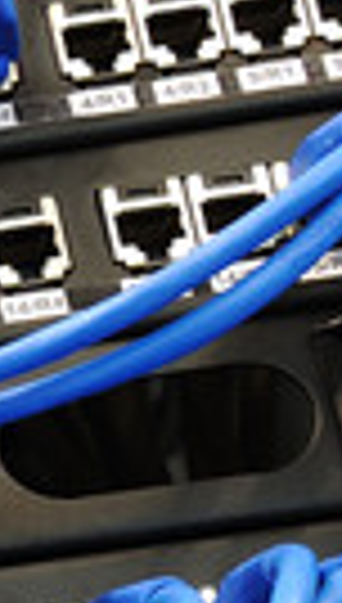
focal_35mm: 226
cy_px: 1105
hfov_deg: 4.5
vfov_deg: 9.1
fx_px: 3621
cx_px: -1476
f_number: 9
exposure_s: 1
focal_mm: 29
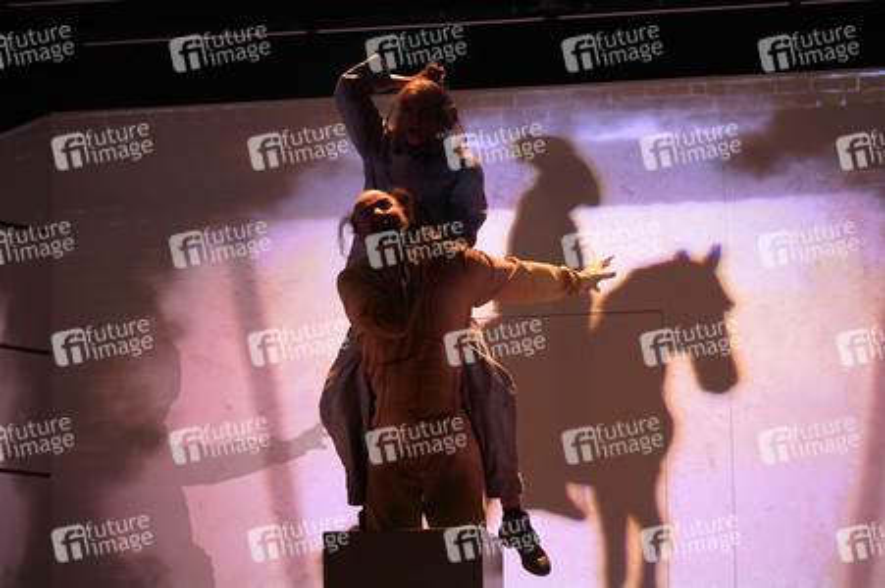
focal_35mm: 121
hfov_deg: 16.9
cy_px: 294
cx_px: 442
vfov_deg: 11.3
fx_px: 2972
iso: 1000
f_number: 5.6
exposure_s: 1/125
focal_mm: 121
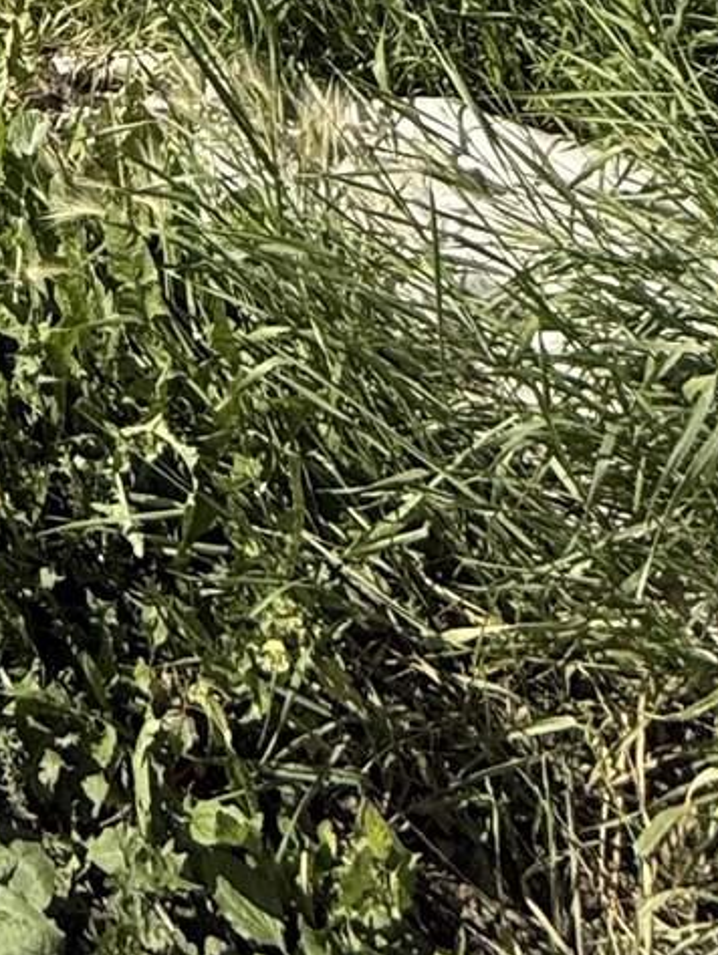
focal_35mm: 68
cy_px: -1038
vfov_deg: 17.8
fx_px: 1879
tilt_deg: +6.2
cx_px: -736
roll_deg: -0.8
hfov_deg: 16.3
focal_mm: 2.22
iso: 50
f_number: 2.2
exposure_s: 1/2611
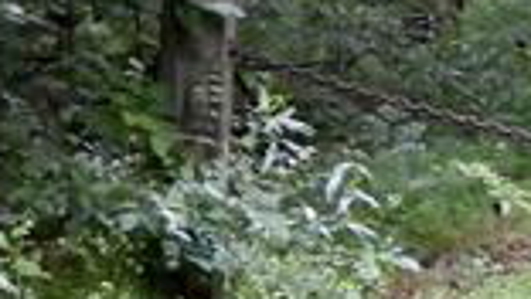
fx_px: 7566
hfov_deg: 3.9
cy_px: -255
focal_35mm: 537
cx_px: 1436
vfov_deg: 2.3
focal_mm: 13.5
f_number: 3.5
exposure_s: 1/15
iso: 560
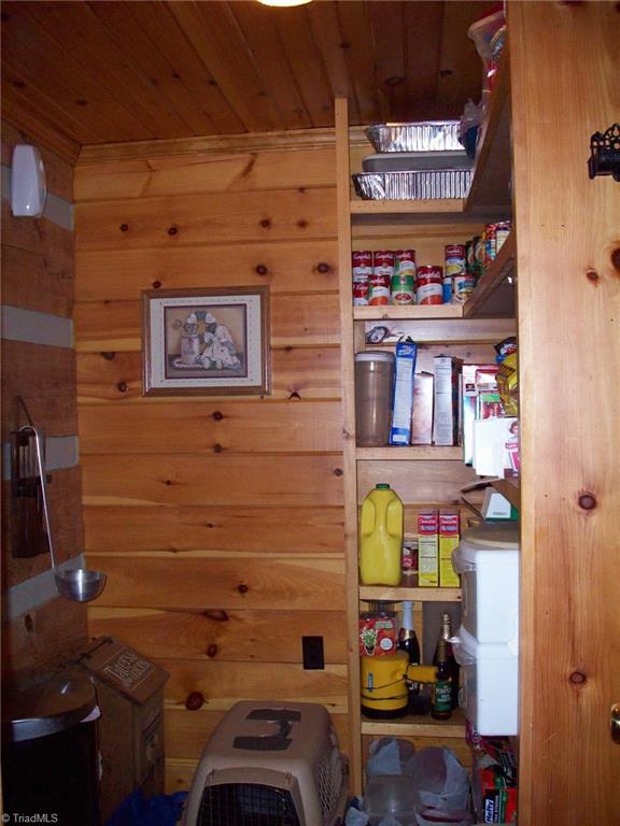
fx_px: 884
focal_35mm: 37
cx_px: 310
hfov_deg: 38.7
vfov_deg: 50.1
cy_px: 413
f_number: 2.8
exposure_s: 1/45
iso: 160
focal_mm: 6.2
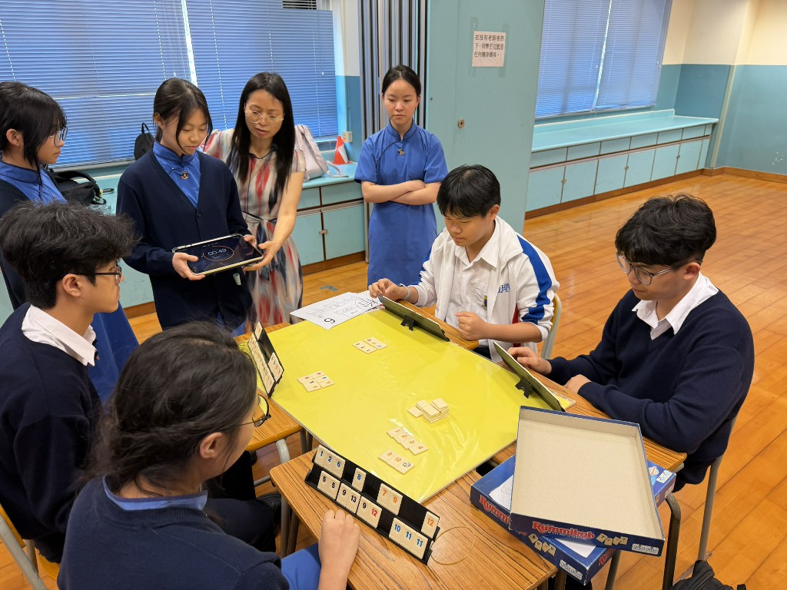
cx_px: 394
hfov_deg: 71.6
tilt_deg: -23.7
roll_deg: +1.7
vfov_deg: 56.8
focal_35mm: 24
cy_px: 295
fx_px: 546
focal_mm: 6.76
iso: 125
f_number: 1.78
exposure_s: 1/50
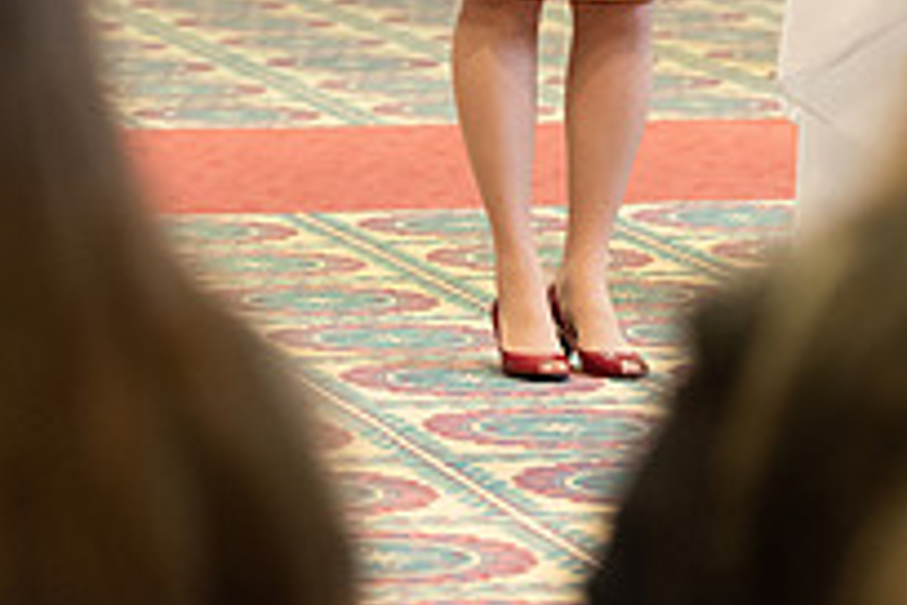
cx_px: 631
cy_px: -153
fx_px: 7155
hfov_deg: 7.2
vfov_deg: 4.8
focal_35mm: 284
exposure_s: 1/200
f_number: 3.2
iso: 2500
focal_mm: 100
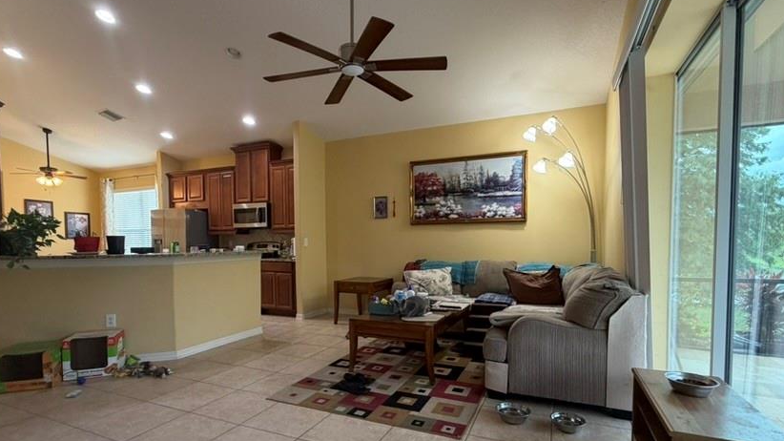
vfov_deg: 57.9
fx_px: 395
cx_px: 383
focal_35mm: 19
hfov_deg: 89.6
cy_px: 261
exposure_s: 1/60
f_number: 2.2
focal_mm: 2.22
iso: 160
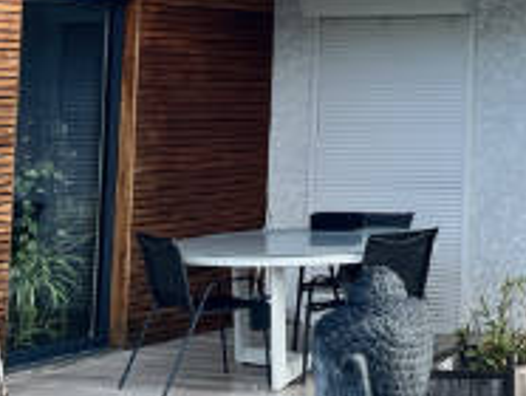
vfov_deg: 15.5
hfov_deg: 18.8
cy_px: -28
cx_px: 769
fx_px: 1415
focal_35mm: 93
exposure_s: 1/1252
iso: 50
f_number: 1.6
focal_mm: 5.1
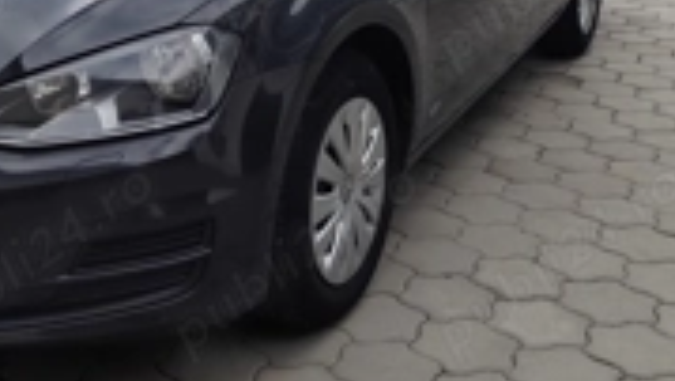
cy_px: 34
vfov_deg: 21.0
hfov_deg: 36.3
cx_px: 162
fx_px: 1003
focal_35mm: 56
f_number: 1.65
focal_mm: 6.19
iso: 50
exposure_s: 1/710
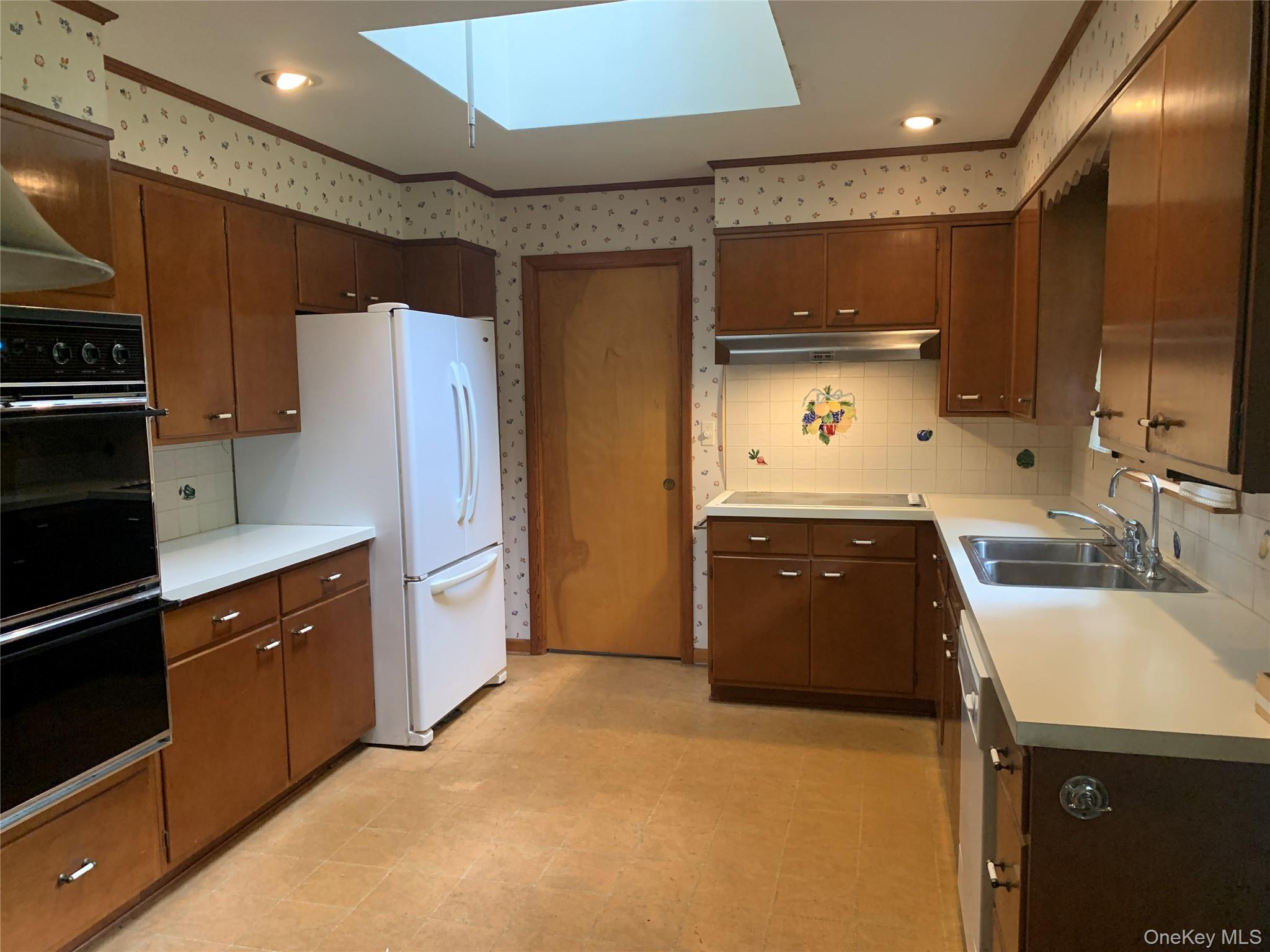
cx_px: 635
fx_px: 954
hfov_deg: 67.3
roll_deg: +0.9
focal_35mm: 26
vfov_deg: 53.1
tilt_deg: -4.0
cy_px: 476
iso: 320
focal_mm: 4.25
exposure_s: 1/40
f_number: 1.8
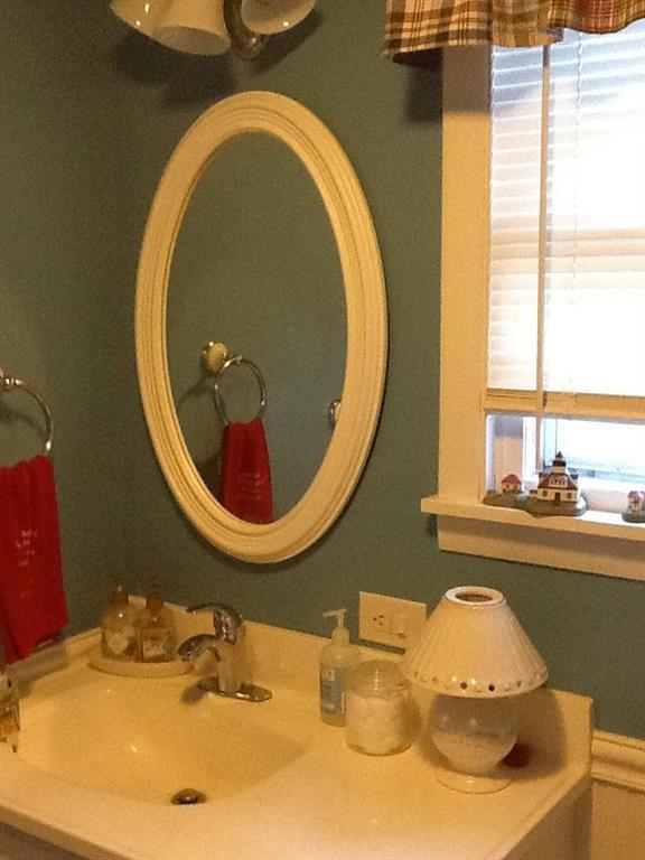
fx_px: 1093
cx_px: 322
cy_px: 430
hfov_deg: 32.9
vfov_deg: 42.9
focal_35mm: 44
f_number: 2.4
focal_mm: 2.03
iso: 320
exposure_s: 1/30
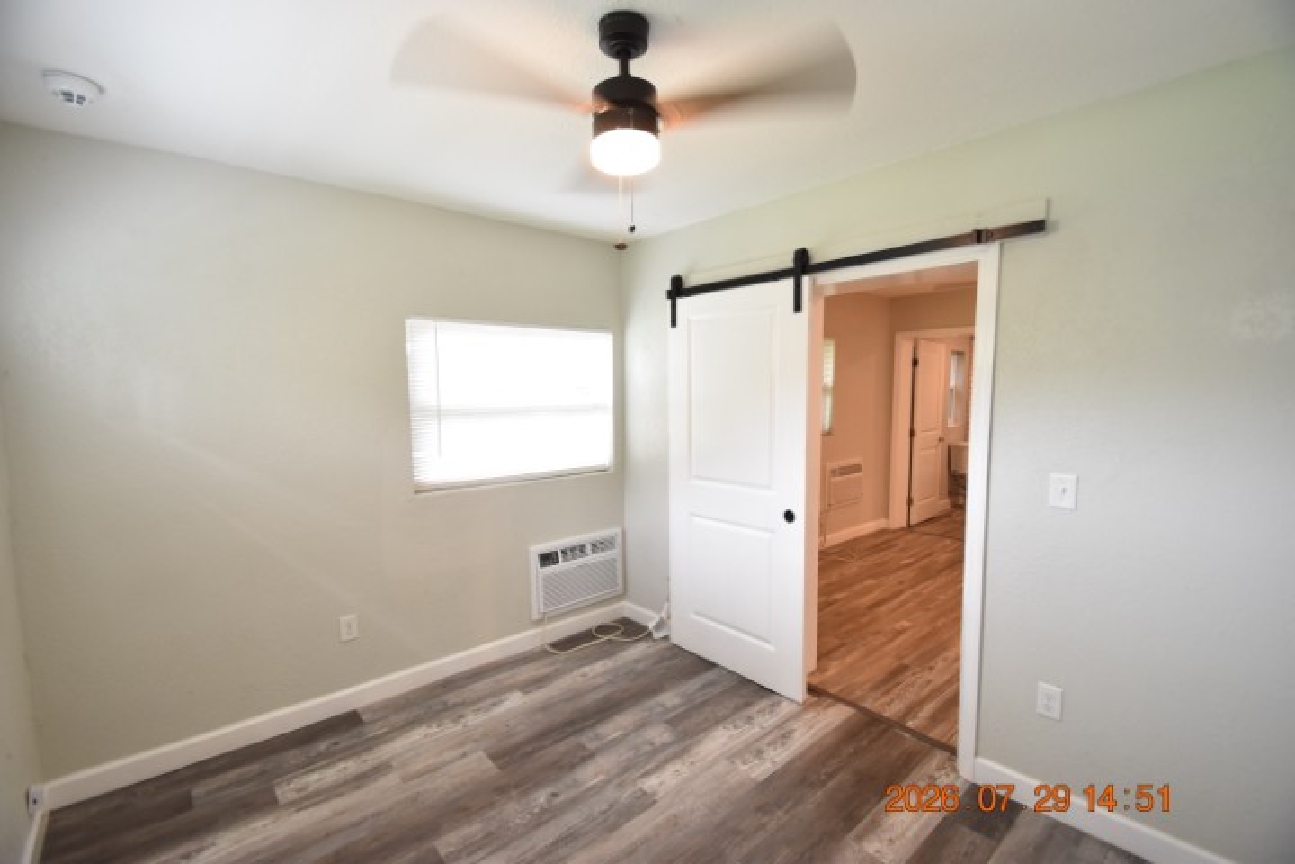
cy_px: 432
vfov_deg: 77.3
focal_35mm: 15
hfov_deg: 100.4
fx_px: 540
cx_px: 648
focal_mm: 10
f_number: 3.5
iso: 800
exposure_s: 1/45
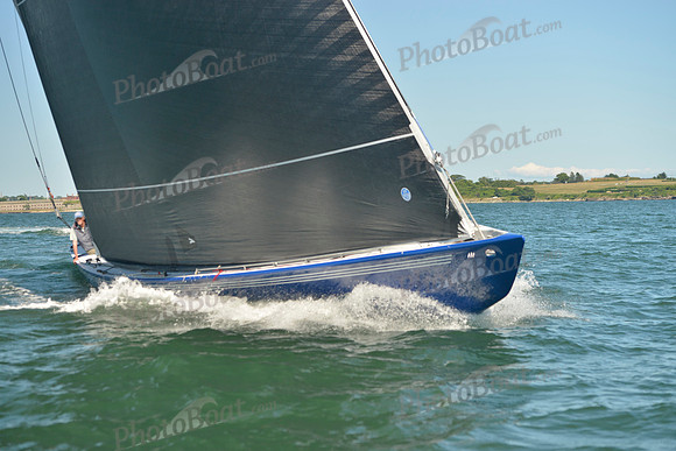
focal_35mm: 82
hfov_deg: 24.8
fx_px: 1540
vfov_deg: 16.7
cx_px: 338
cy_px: 226
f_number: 4.5
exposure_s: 1/800
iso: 280
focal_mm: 82
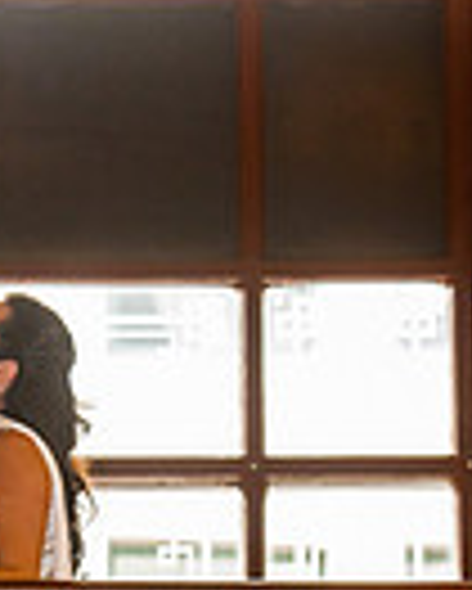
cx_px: -76
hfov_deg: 5.0
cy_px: 419
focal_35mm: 307
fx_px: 5355
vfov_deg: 6.3
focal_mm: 95
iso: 1600
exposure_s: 1/100
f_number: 4
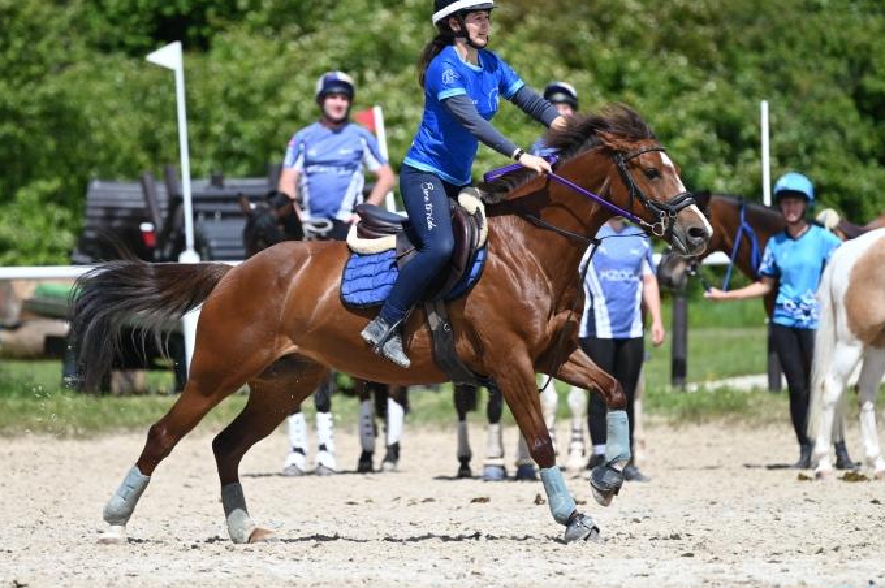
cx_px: 389
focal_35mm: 412
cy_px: 260
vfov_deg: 3.3
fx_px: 10118
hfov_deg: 5.0
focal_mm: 350
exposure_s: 1/1250
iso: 250
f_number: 5.3
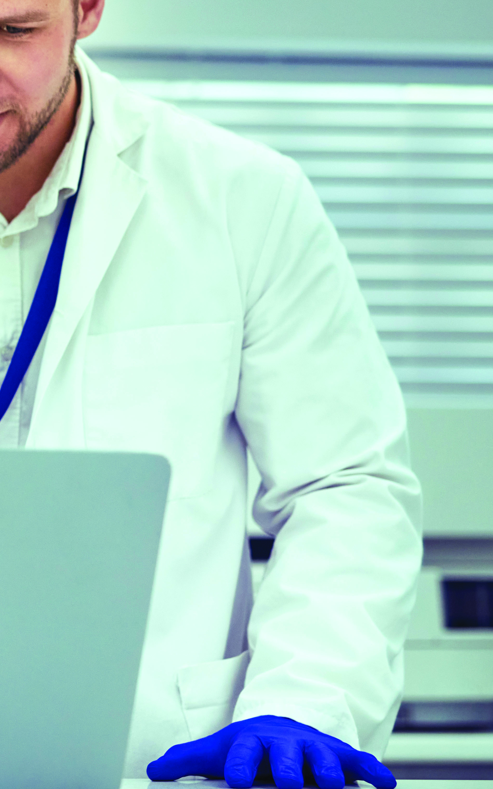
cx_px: -461
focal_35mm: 124
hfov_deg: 9.9
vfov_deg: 16.8
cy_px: 292
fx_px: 2666
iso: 400
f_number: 2.2
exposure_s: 1/800
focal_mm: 50
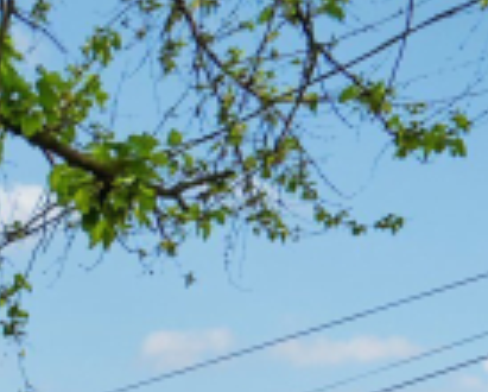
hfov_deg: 17.9
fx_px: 1186
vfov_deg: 15.1
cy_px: 788
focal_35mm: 82
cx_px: -420
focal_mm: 16
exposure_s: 1/125
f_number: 8
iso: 100
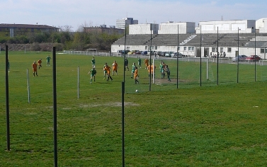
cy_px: 60
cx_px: 198
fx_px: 430
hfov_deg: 33.9
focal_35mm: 59
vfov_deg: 22.0
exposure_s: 1/500
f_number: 5
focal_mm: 5.2
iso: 80
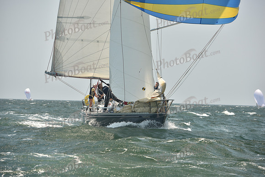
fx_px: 1178
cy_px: 88
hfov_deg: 12.8
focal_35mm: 160
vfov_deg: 8.6
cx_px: 132
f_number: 5.6
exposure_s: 1/640
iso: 250
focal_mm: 160
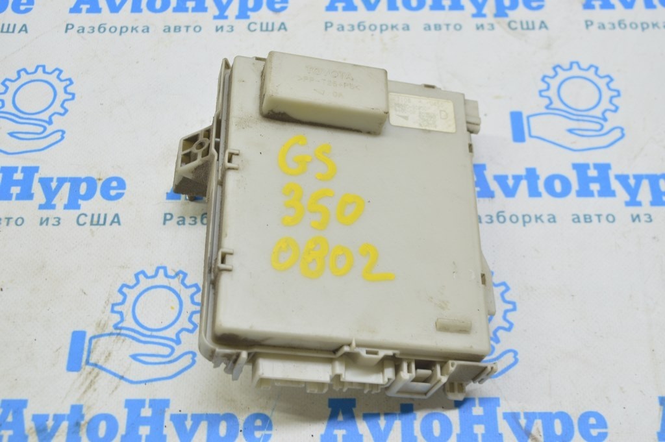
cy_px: 221
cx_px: 332
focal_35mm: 46
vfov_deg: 28.9
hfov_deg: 42.4
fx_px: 858
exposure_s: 1/20
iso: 400
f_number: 5.6
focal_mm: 31
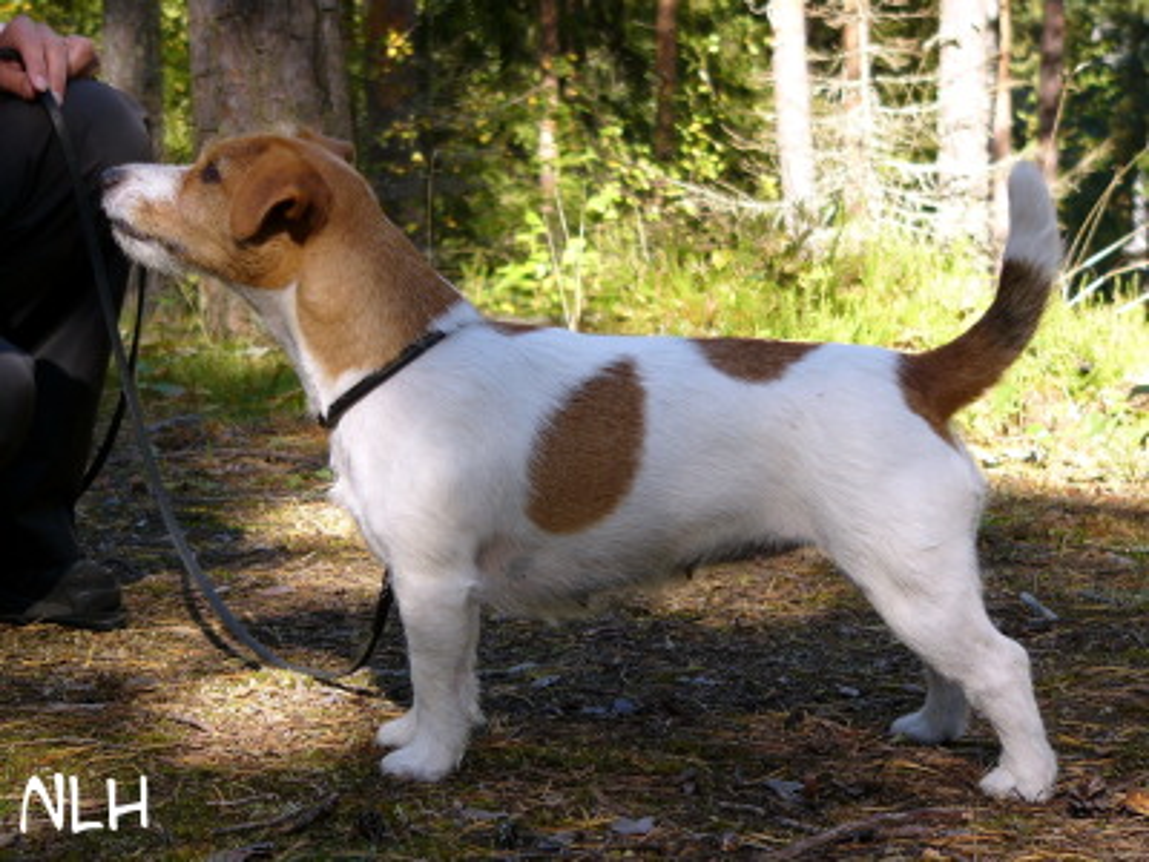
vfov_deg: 14.1
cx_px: 574
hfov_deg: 18.7
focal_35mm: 105
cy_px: 431
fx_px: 3485
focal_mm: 17.4
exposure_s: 1/160
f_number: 3.3
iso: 50
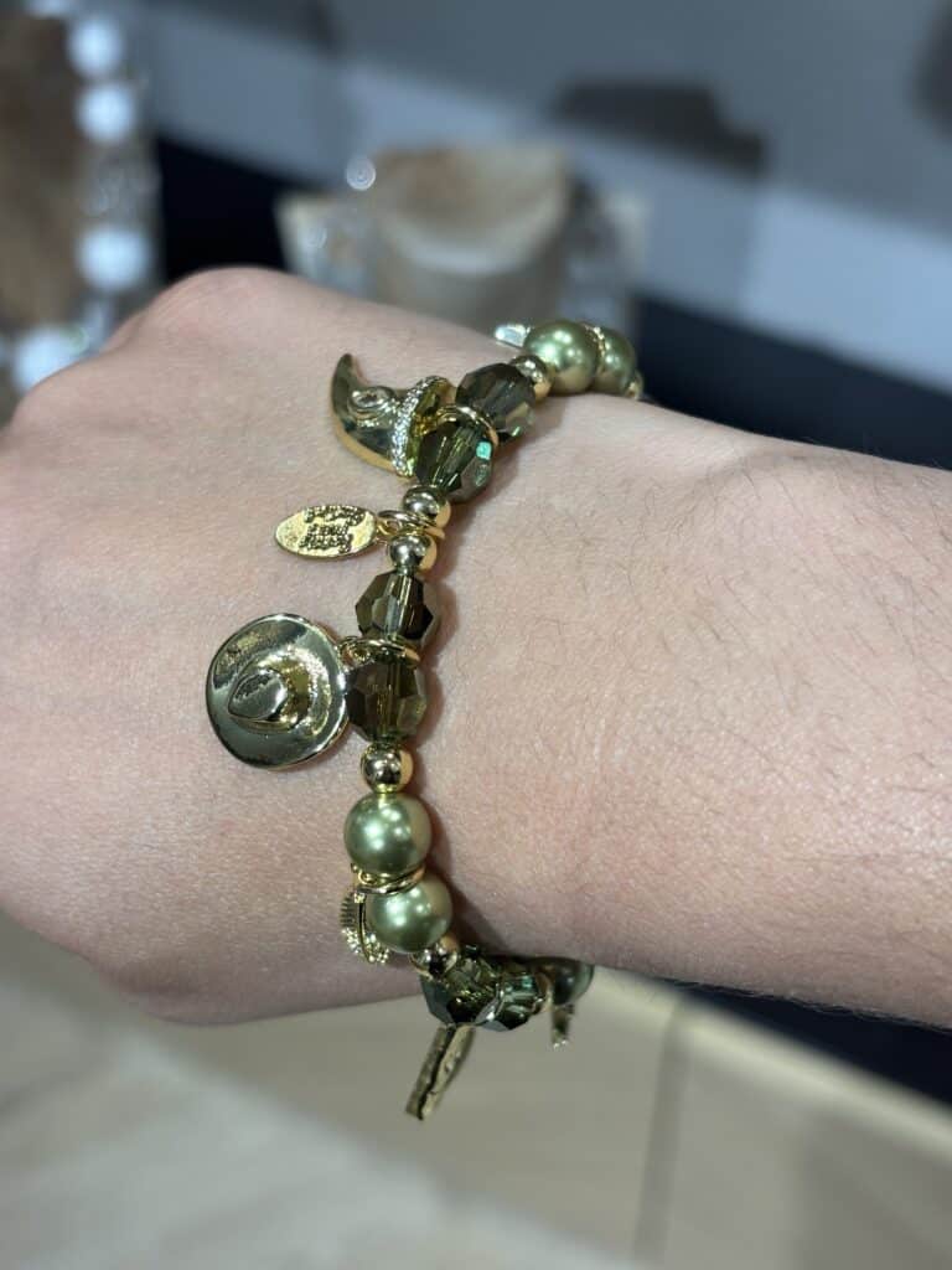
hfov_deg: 28.0
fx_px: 1907
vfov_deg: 36.8
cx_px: 476
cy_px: 635
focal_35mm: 52
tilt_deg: -56.2
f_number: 1.6
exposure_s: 1/100
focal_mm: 5.96
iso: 50
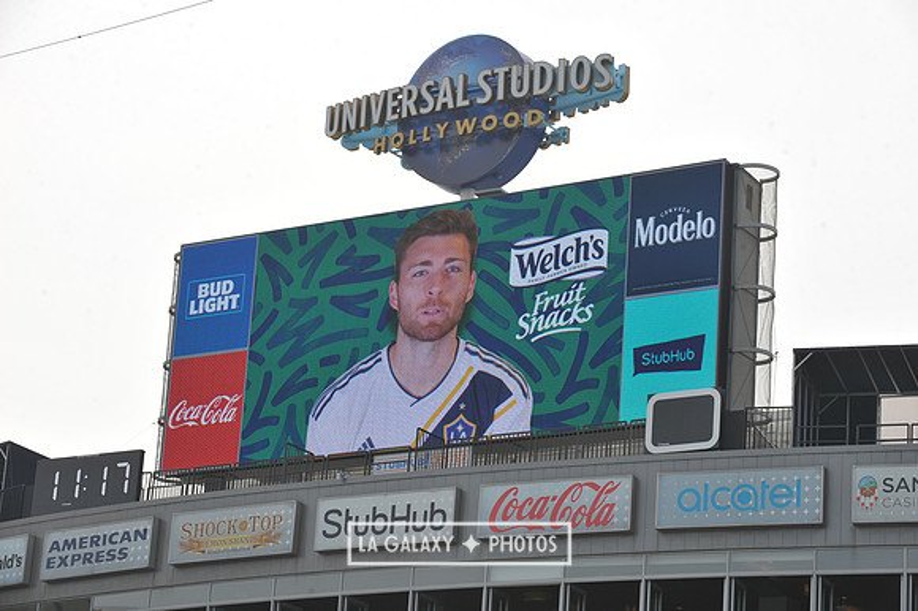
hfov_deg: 17.7
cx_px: 459
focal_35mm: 116
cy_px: 306
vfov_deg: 11.8
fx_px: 2956
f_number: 10
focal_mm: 116
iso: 200
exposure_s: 1/400
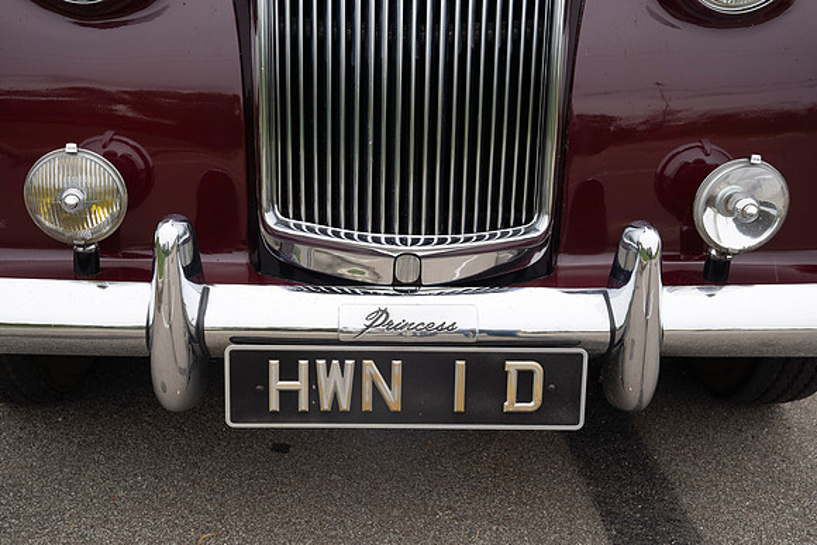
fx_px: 1044
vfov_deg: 29.3
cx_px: 408
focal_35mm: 46
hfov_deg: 42.7
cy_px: 272
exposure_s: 1/250
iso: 200
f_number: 5.6
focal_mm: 46
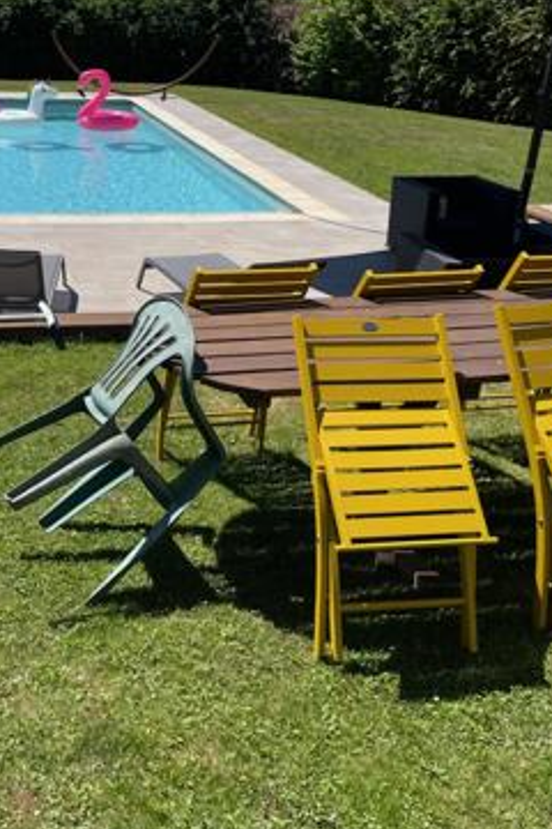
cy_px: 303
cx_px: 109
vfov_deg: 43.2
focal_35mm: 45
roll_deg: -2.2
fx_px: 1035
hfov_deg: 29.2
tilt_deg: -16.8
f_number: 1.6
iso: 32
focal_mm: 5.1
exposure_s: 1/3922
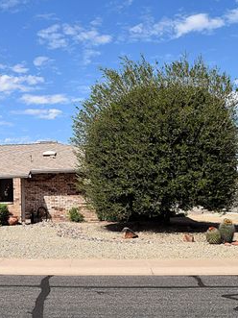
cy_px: 159
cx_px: 19
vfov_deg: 39.7
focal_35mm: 48
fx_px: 440
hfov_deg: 28.9
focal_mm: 22
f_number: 11
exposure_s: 1/200
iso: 100
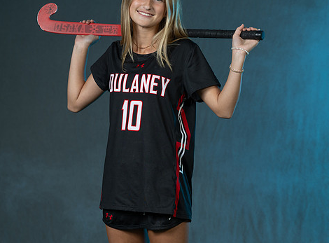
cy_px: 101
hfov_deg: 12.4
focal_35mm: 160
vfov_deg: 9.2
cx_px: 159
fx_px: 1512
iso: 80
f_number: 5.6
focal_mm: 115
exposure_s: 1/125
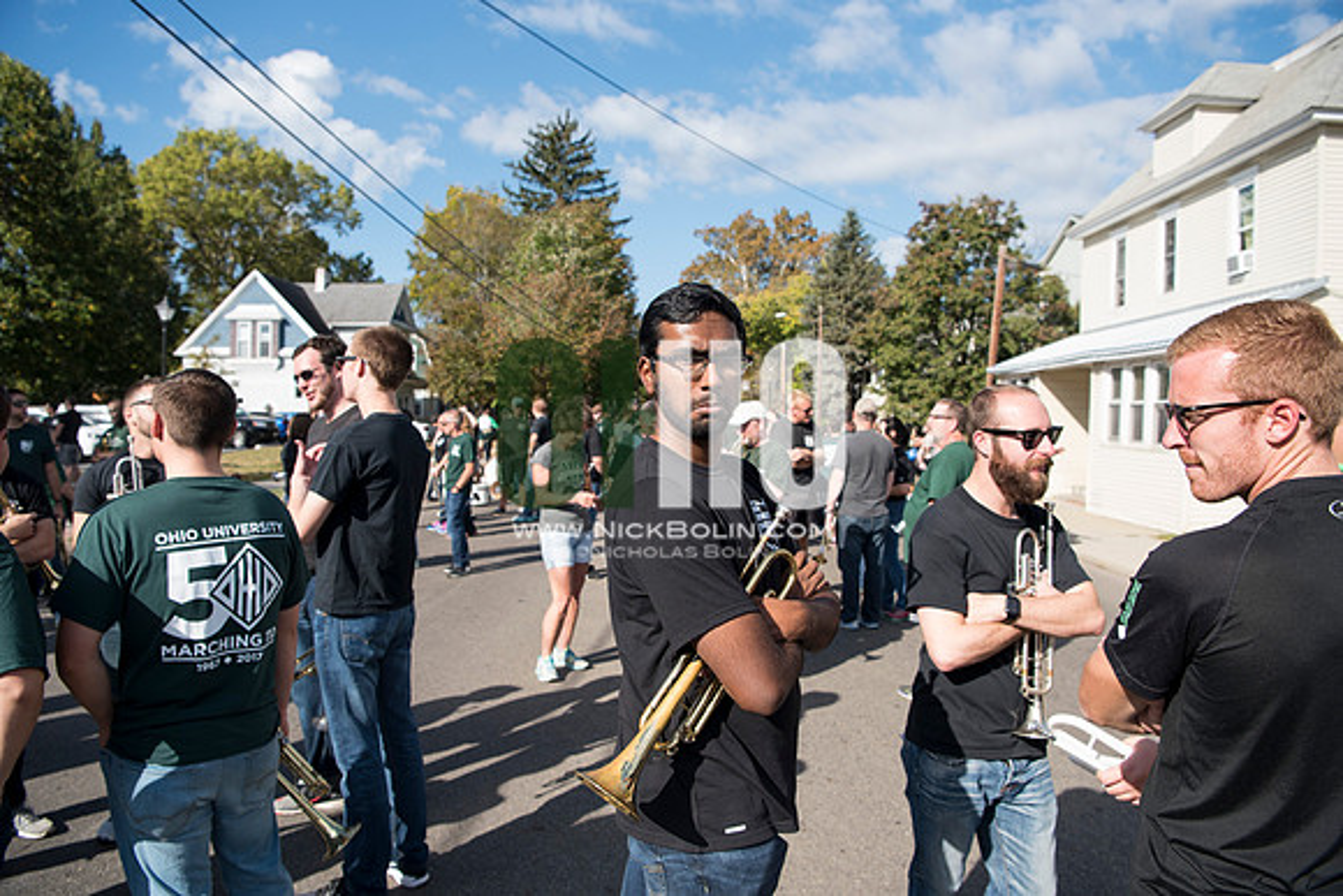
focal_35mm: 24
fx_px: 896
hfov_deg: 73.7
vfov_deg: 53.2
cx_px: 672
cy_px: 448
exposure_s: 1/1250
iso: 250
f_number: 4.5
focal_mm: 24
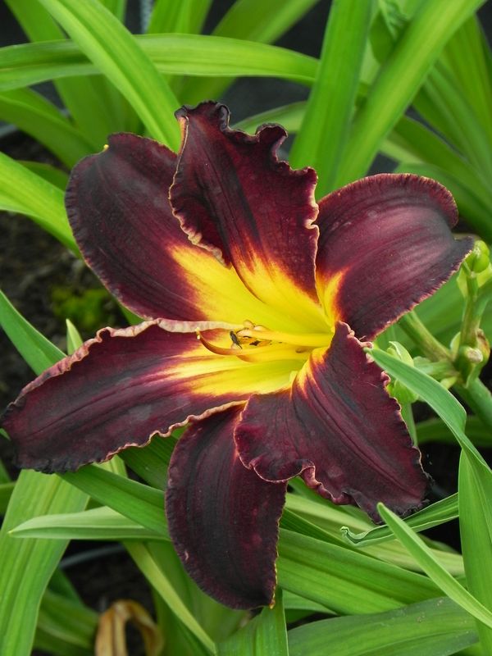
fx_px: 4018
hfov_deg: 7.0
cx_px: 246
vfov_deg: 9.3
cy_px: 328
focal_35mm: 212
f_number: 5.6
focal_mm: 37.7
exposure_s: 1/250
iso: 160
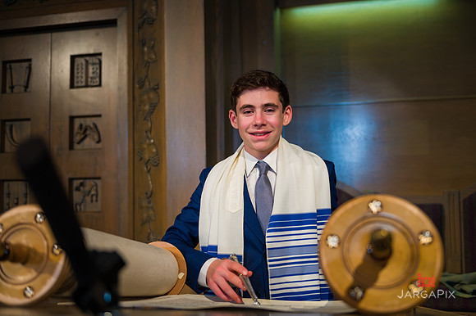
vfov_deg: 35.0
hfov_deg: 50.7
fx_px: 502
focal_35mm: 38
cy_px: 158
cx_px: 238
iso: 200
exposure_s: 1/200
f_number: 2.8
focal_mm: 38
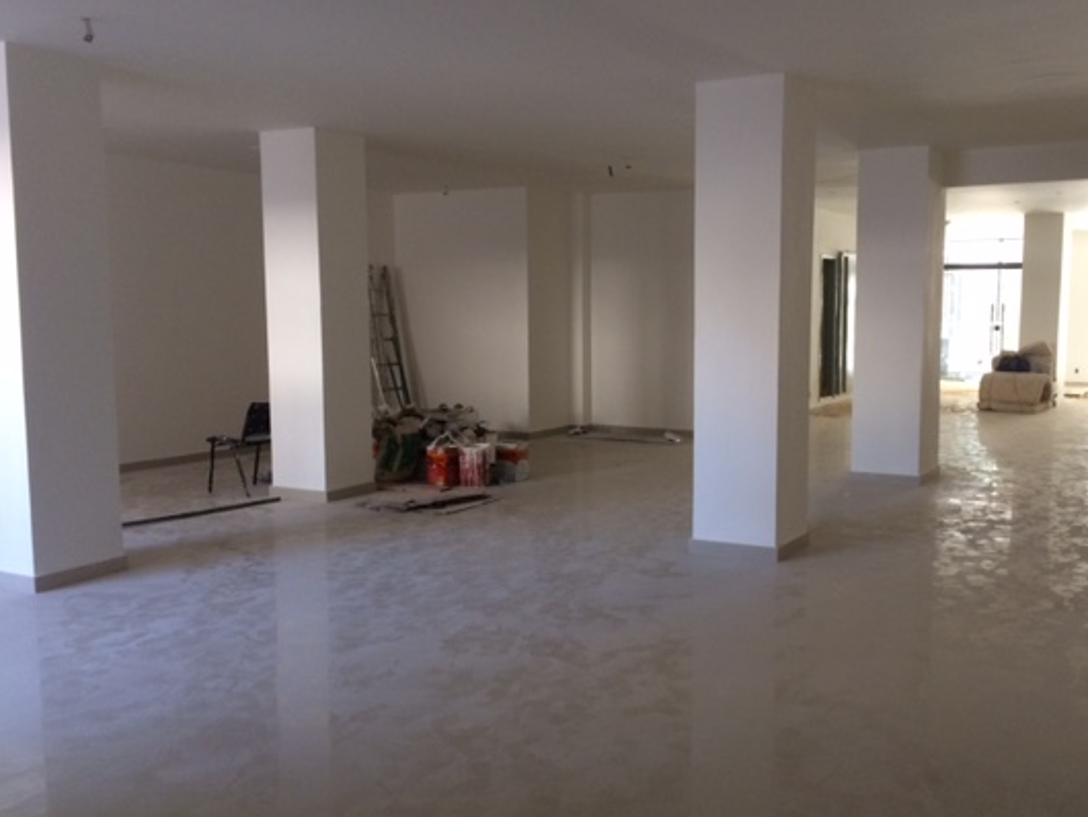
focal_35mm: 35
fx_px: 1101
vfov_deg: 40.7
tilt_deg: -8.3
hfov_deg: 52.3
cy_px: 425
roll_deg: +1.6
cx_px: 649
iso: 125
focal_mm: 4.15
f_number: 2.2
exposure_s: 1/30
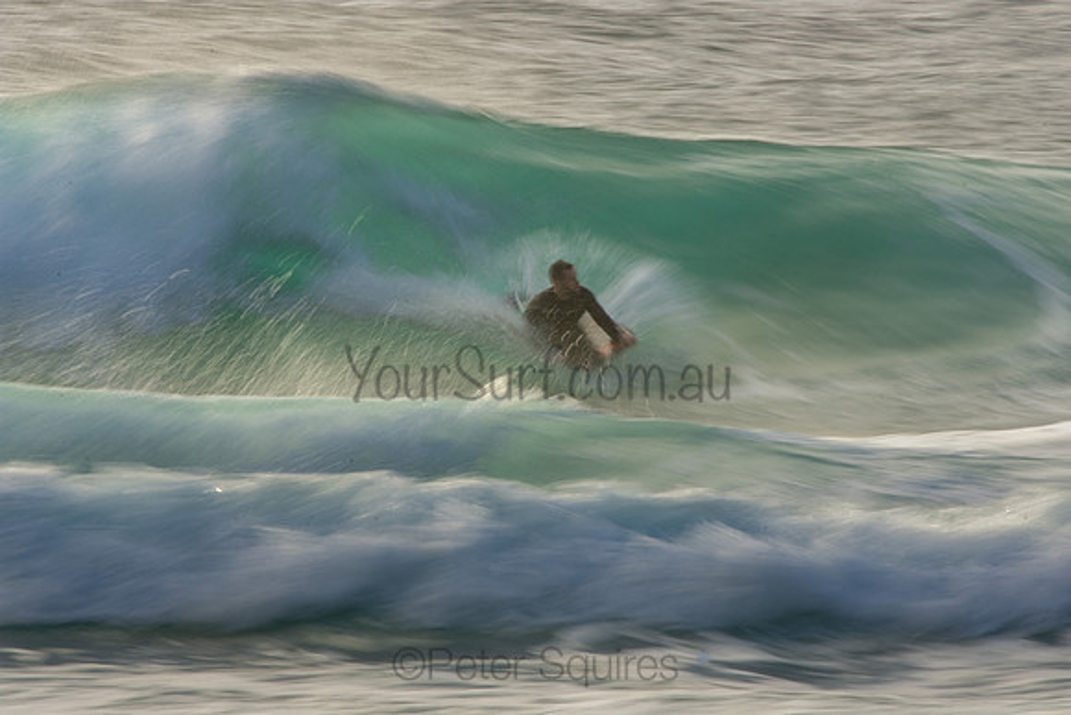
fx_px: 22601
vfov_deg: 1.8
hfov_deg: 2.7
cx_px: 603
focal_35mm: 760
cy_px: 313
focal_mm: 450
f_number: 32
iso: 100
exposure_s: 1/15
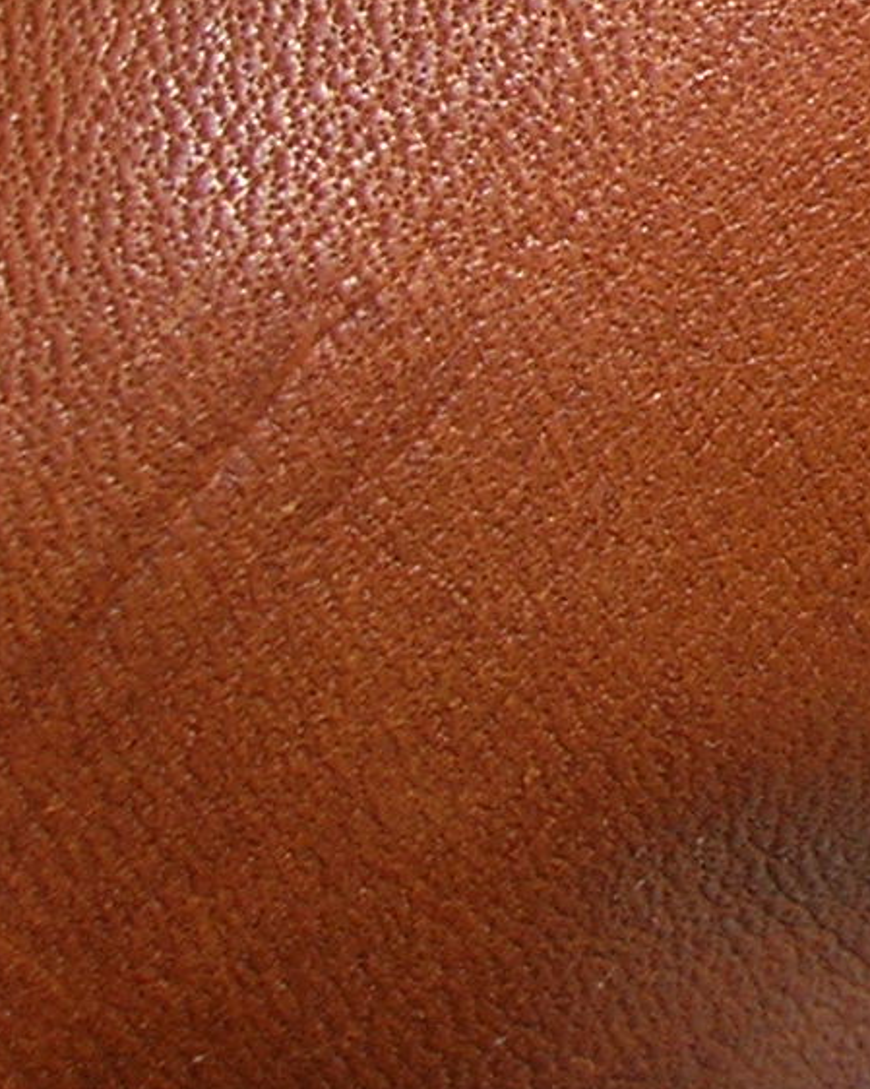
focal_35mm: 151
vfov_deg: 12.2
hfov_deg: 9.4
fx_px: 4864
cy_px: -550
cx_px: 1885
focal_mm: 6.4
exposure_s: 1/60.1
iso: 50
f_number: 5
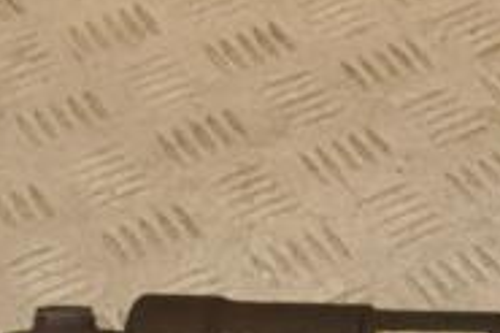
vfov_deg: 9.2
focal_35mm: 146
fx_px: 2026
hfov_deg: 13.6
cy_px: 433
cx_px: 611
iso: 800
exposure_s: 1/200
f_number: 7.1
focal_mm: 30
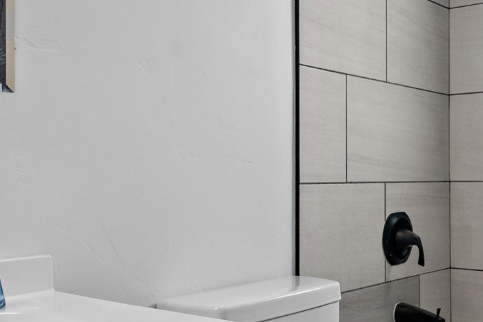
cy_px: 153
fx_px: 671
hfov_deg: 38.9
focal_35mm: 50
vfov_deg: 27.0
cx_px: 342
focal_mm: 14
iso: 500
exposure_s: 1/6
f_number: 8
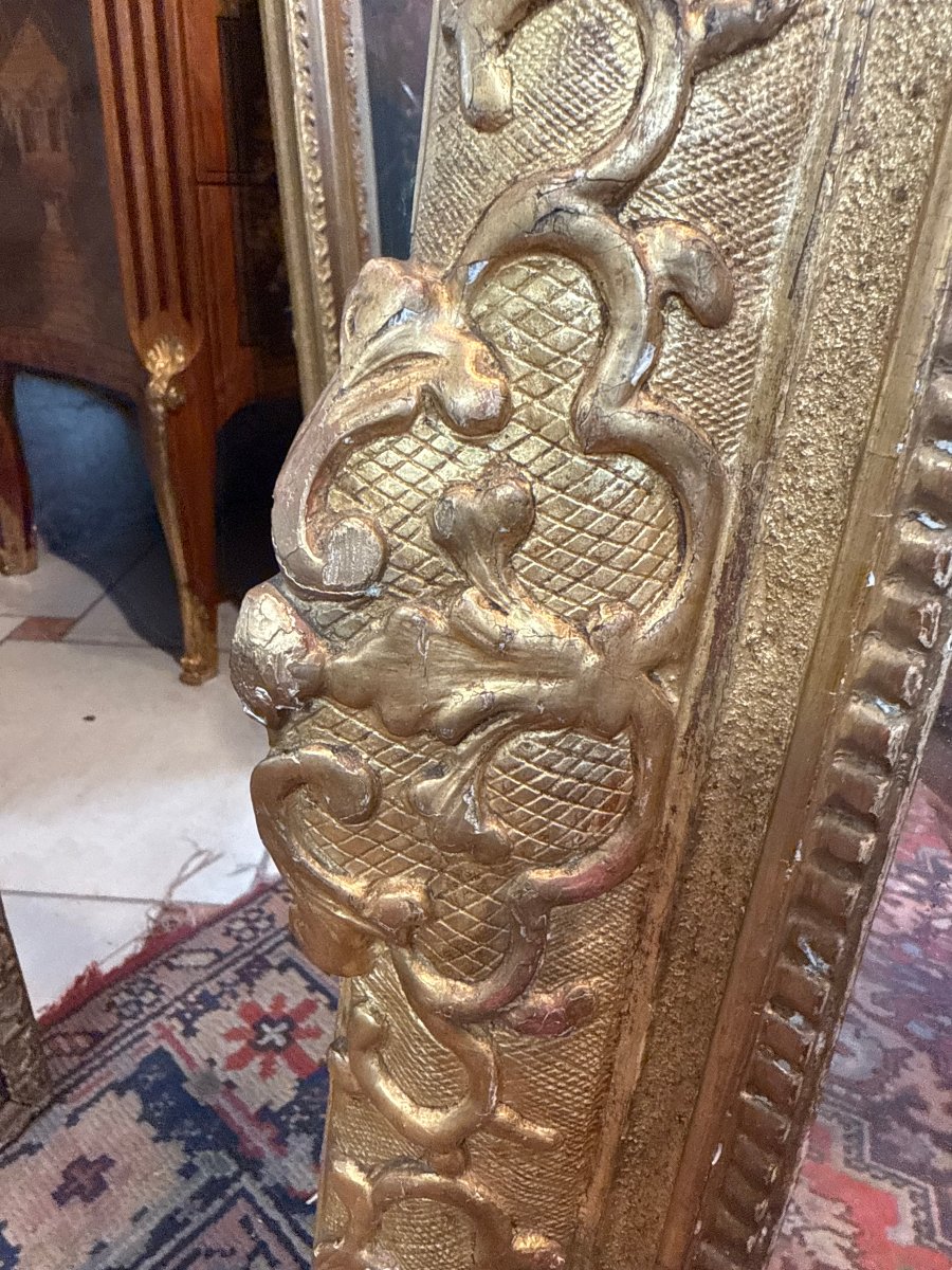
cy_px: 635
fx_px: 880
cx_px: 476
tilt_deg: -21.8
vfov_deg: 71.6
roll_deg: -1.7
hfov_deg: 56.8
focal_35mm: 24
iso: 400
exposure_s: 1/50
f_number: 2.2
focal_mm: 2.22
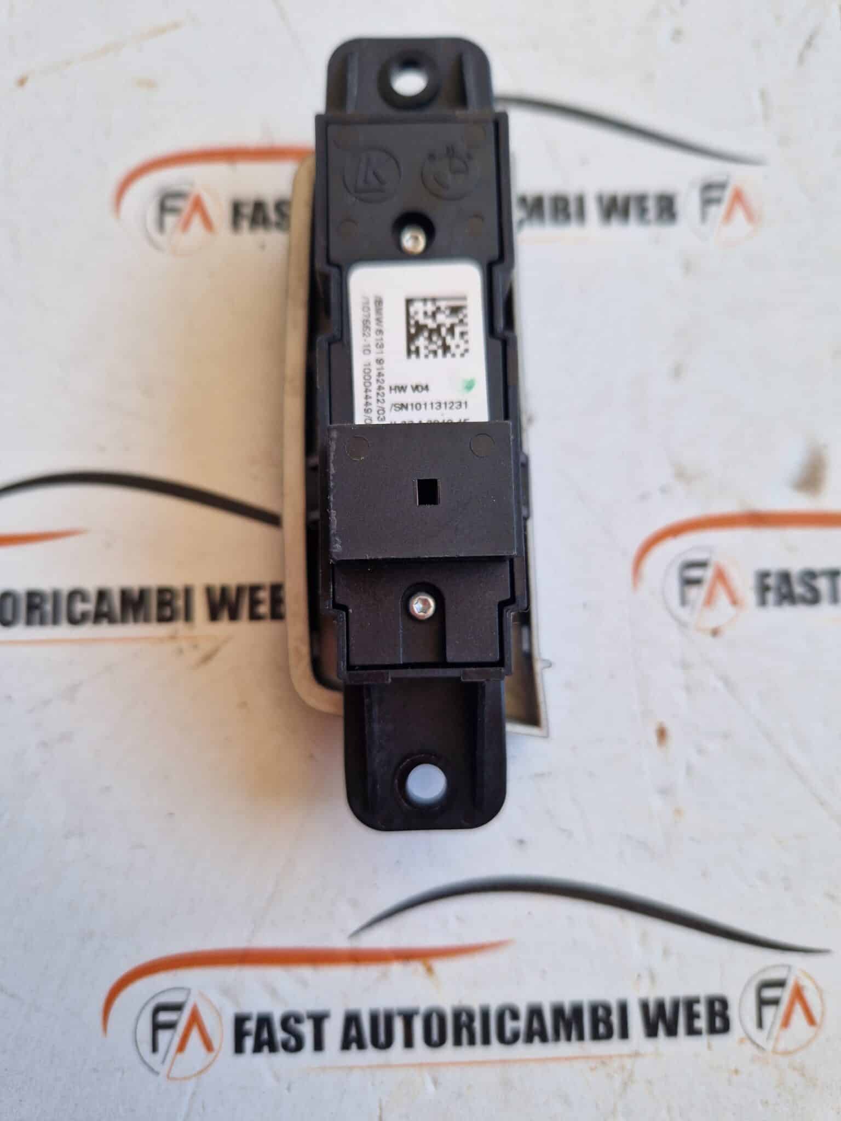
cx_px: 420
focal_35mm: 23
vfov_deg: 73.9
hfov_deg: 58.9
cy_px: 560
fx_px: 745
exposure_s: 1/100
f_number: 1.8
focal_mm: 5.4
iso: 50
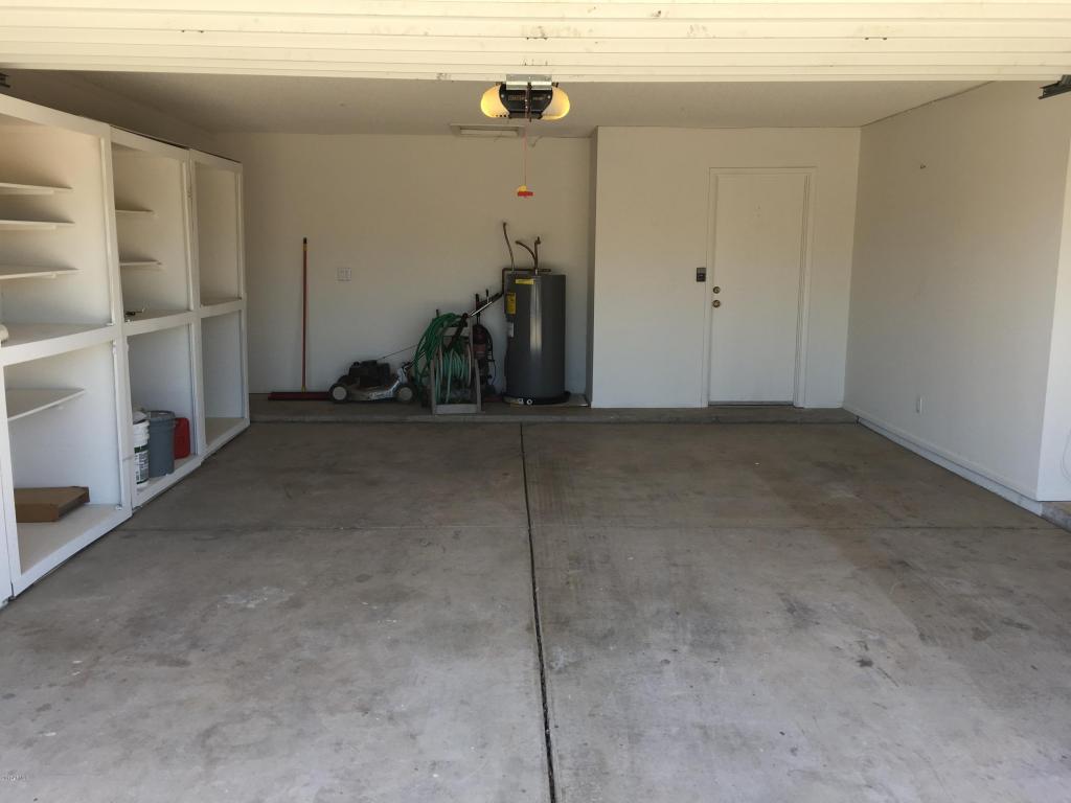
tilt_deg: -8.1
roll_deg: -1.2
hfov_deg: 61.7
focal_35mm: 29
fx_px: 897
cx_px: 536
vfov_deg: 48.2
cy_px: 402
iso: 25
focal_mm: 4.15
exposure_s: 1/250
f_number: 2.2
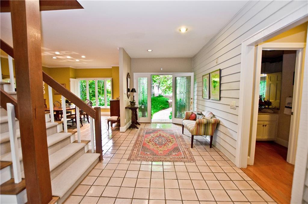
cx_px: 154
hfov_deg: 100.5
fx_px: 128
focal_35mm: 15
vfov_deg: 77.0
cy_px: 102
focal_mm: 10
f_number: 3.5
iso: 320
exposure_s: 1/125
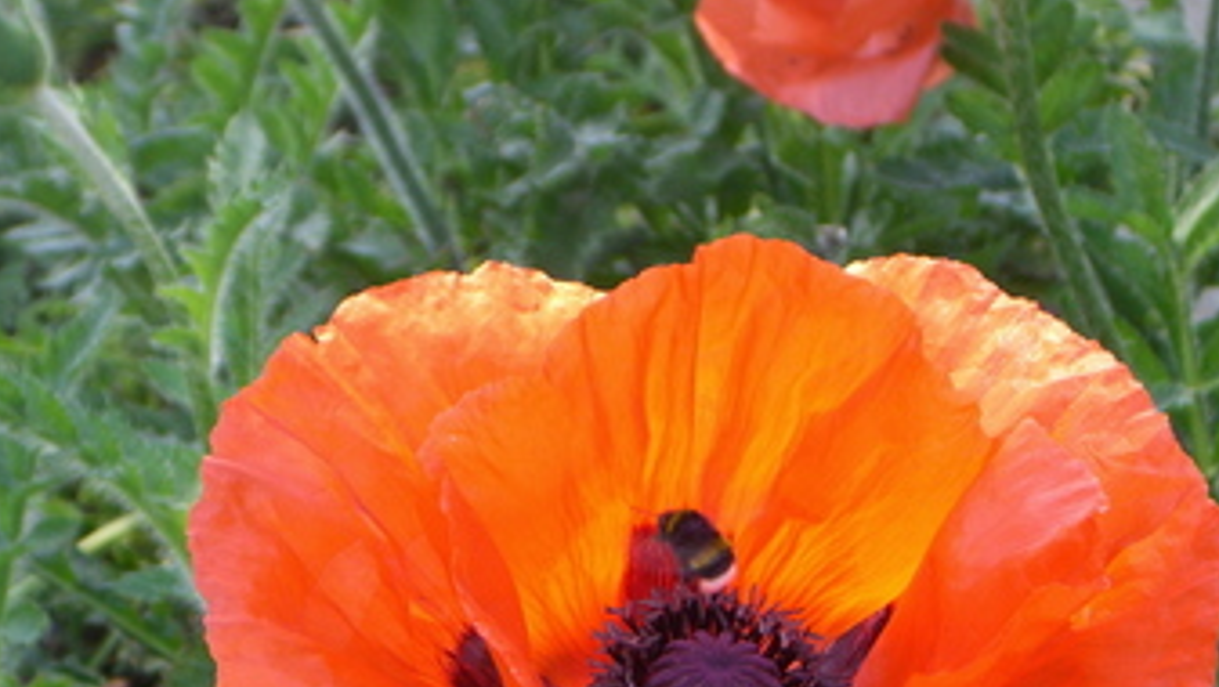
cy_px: 550
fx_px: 5239
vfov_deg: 7.5
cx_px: 666
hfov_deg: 13.3
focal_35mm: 162
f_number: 5.2
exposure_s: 1/80
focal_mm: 18.6
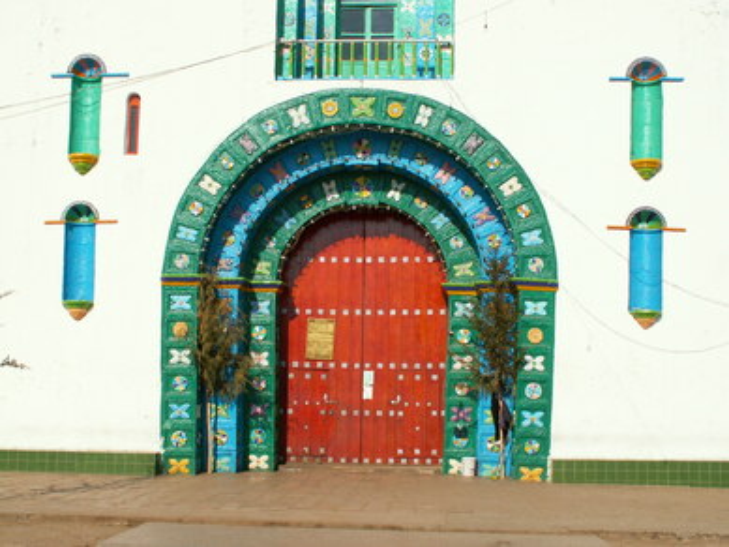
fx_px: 969
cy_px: 274
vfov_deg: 31.5
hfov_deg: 41.2
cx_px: 364
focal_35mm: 46
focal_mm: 7.58
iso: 50
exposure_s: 1/320
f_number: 8
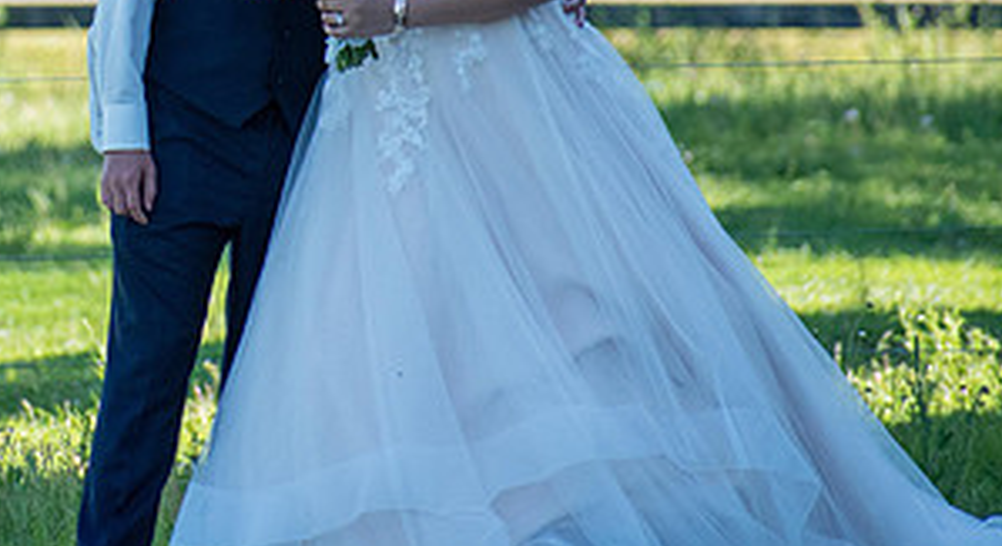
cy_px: -119
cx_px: 76
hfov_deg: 2.2
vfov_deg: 1.2
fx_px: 26137
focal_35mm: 991
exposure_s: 1/800
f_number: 6.3
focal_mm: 300
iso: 800
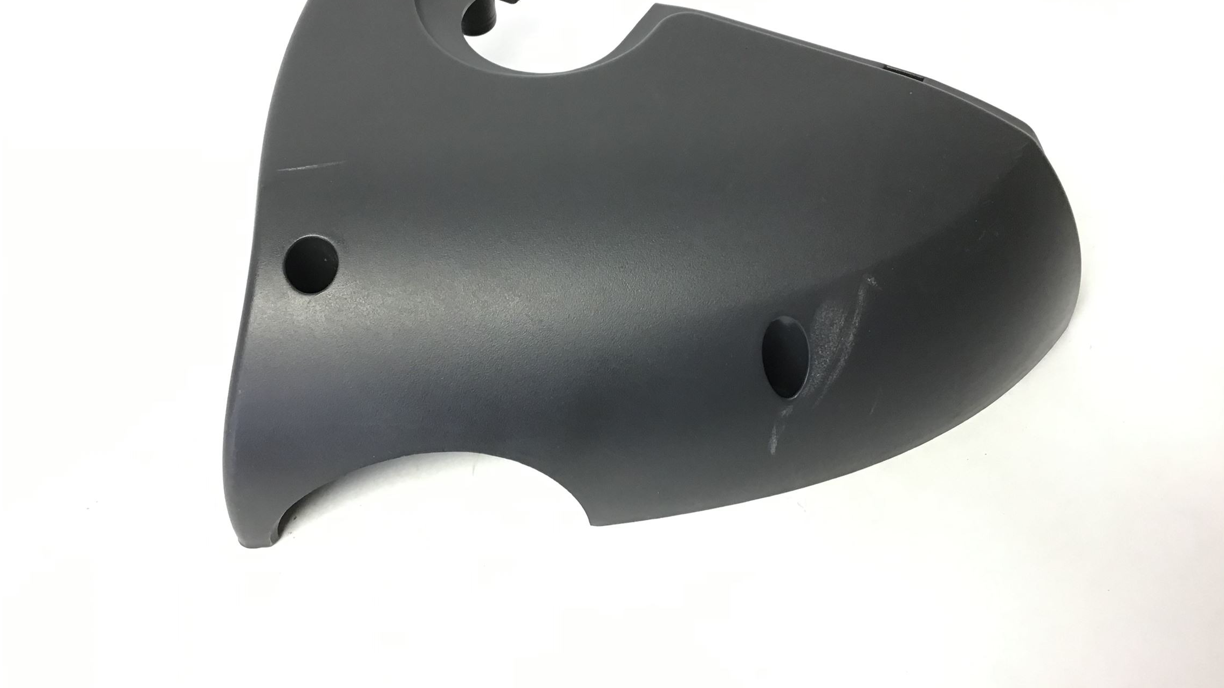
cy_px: 248
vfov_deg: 34.4
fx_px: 1103
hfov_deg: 58.0
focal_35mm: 34
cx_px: 611
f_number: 2.4
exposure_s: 1/30
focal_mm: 3.3
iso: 64
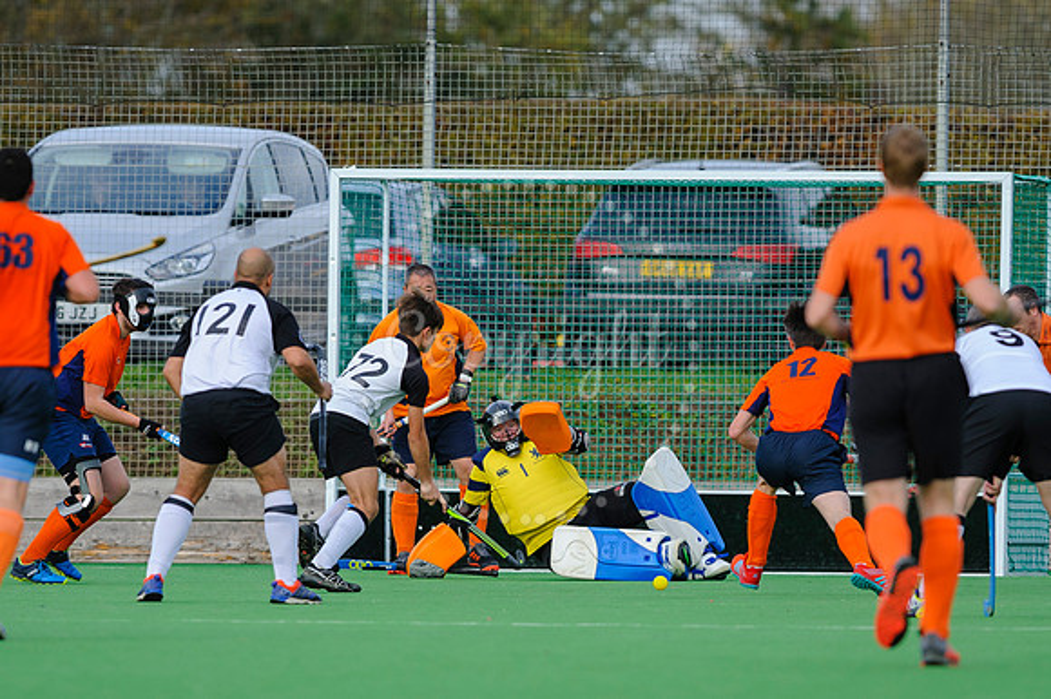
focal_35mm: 633
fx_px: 18468
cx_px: 519
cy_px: 483
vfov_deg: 2.2
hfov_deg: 3.3
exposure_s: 1/1500
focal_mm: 420
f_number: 4.8
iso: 400
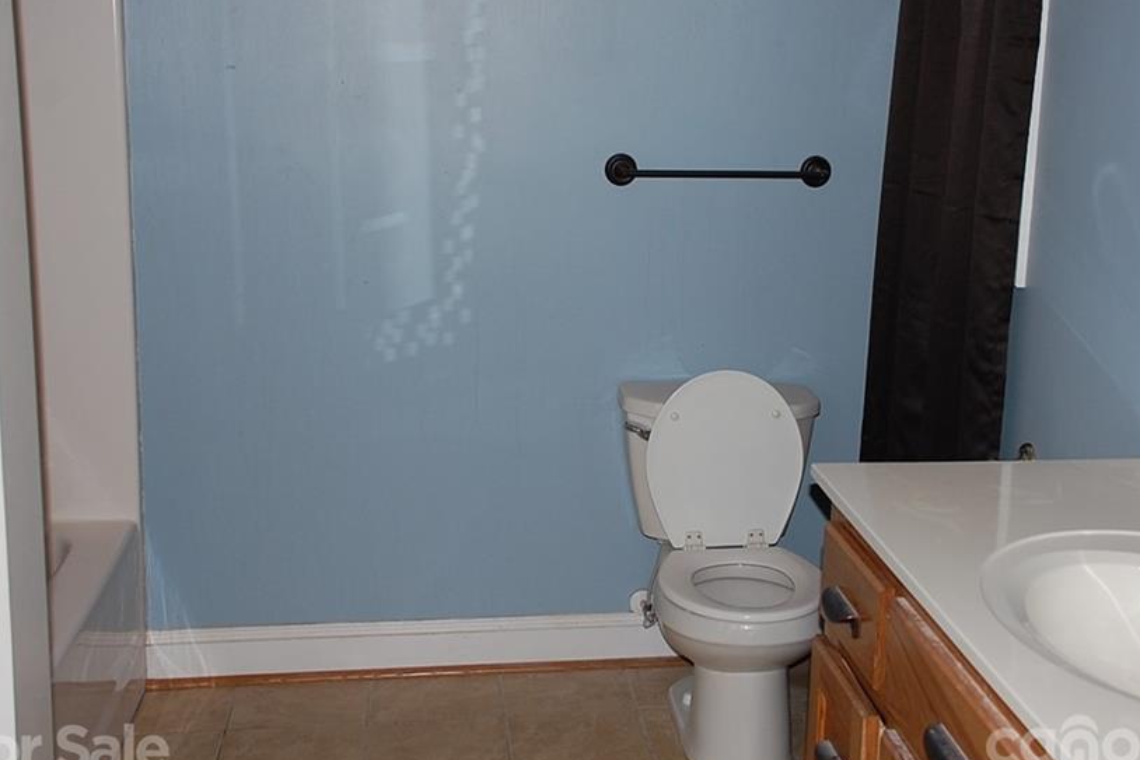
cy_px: 336
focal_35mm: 49
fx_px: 1552
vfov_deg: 27.5
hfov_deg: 40.2
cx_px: 661
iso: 400
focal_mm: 26
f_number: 4
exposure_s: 1/60
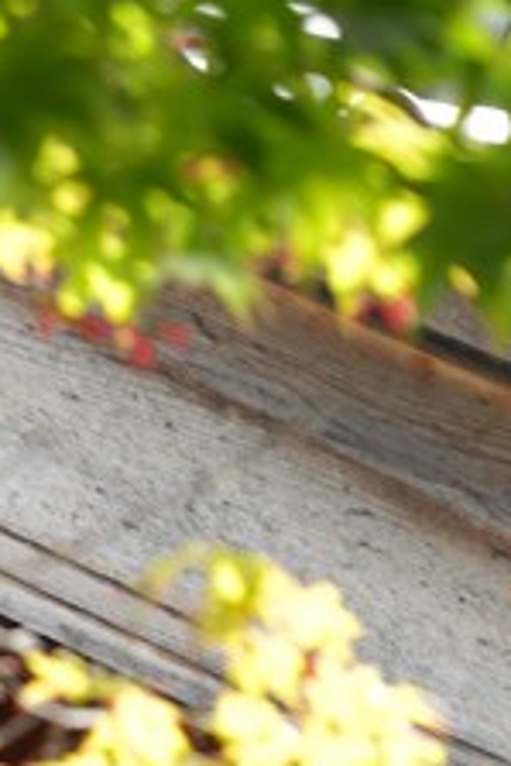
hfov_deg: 2.9
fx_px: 10225
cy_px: 1412
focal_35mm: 481
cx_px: -370
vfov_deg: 4.2
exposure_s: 1/80
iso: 100
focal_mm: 105
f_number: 4.5
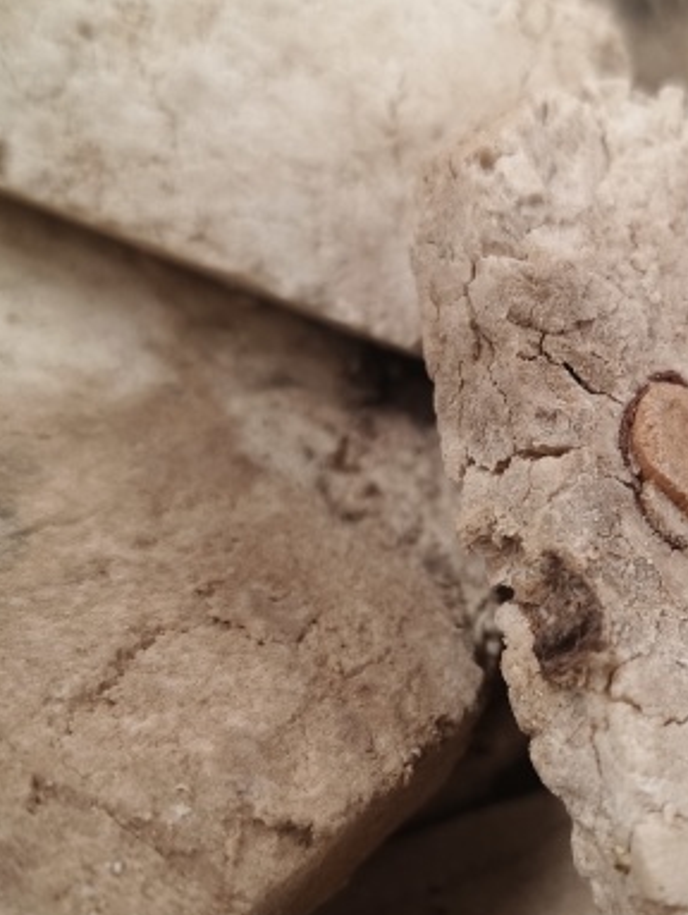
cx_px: 518
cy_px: 521
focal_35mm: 48
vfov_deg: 39.5
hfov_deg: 29.8
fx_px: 1270
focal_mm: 5.6
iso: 753
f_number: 1.88
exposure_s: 1/50
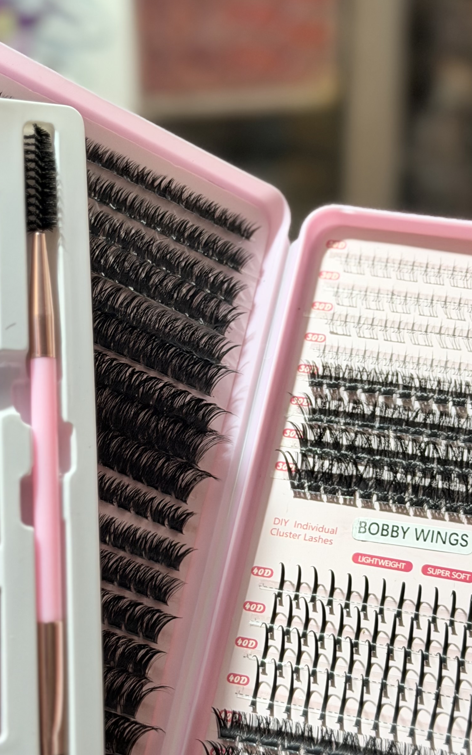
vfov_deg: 24.1
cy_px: 345
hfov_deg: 15.2
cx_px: 188
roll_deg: -0.3
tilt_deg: -13.2
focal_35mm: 86
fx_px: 1770
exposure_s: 1/50
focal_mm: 6.76
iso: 160
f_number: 1.78
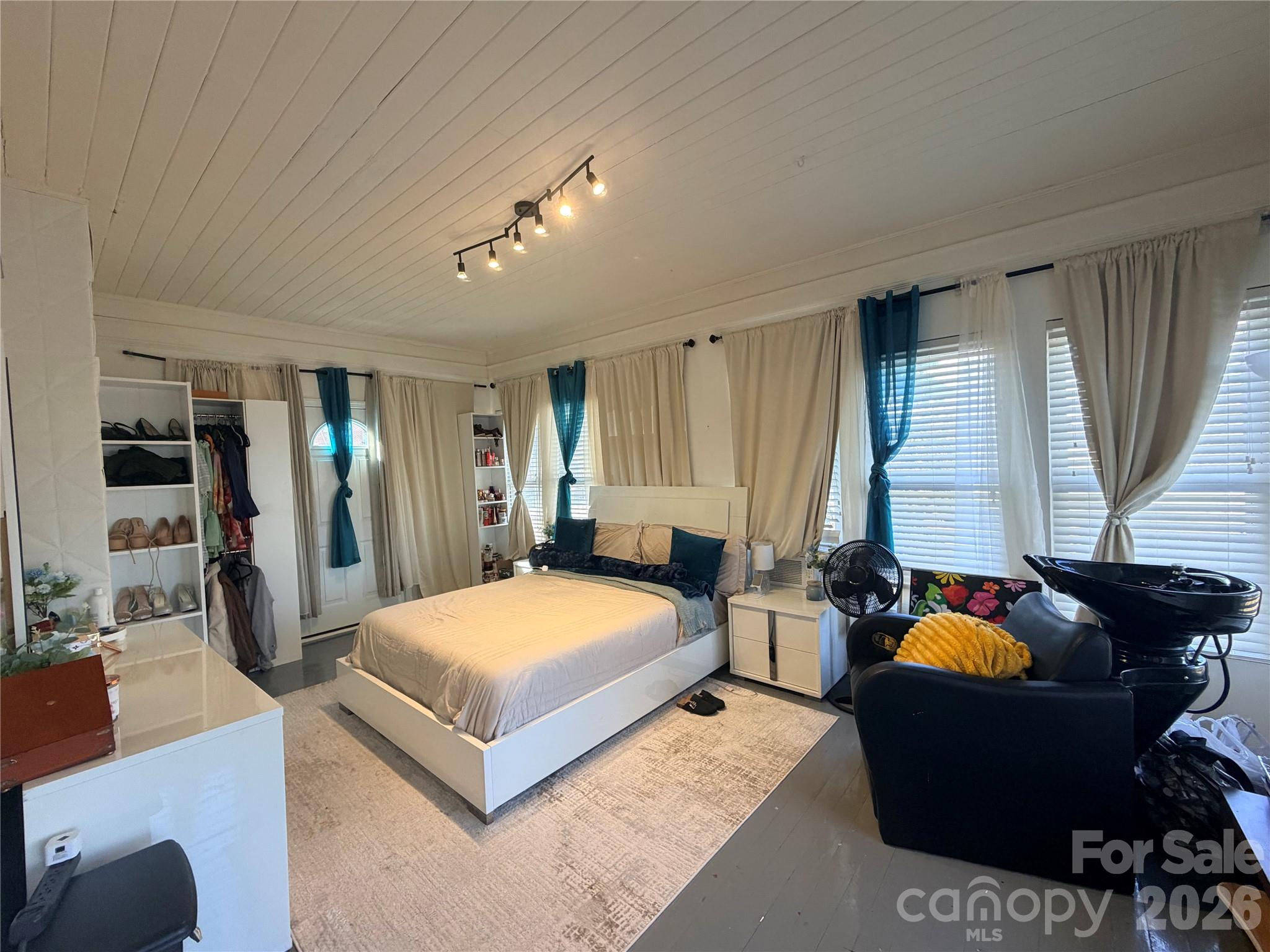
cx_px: 635
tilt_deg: -1.5
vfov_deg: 85.7
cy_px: 476
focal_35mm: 14
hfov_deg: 102.1
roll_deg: +3.1
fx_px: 514
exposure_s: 1/60
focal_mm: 2.22
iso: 160
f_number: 2.2
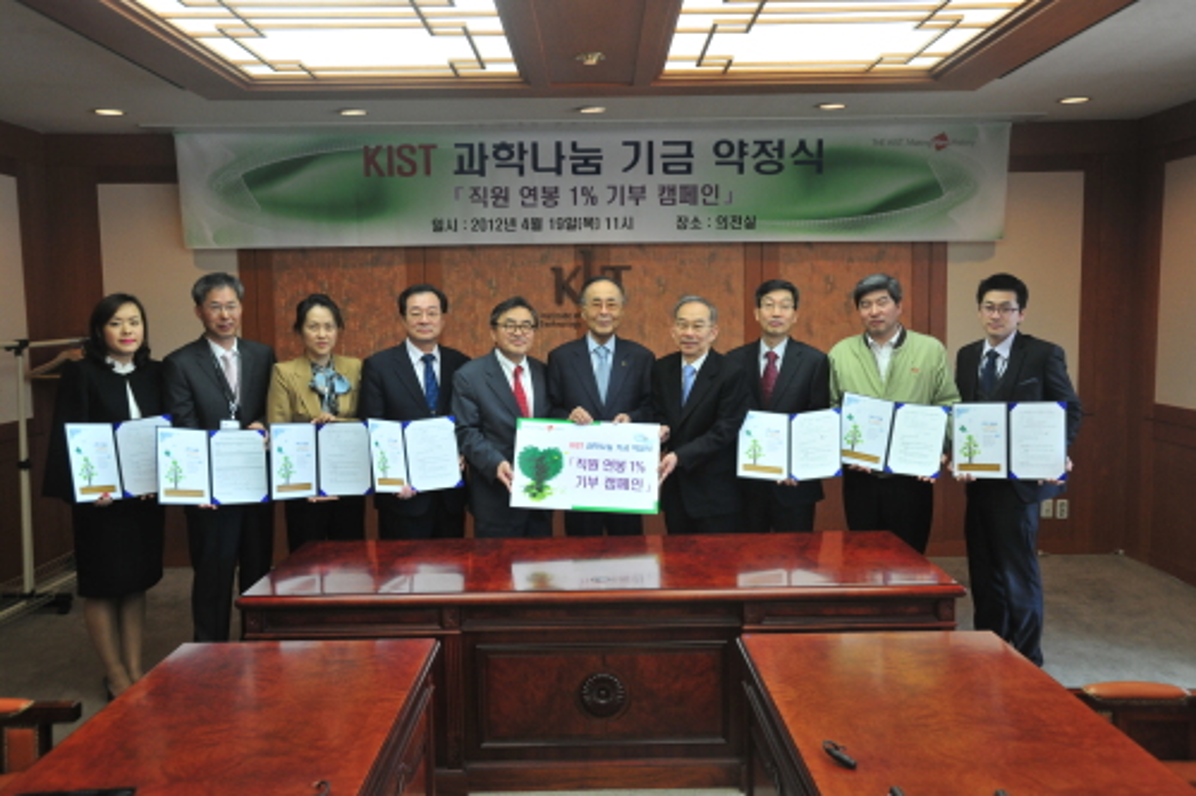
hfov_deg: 54.5
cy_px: 398
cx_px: 598
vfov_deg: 37.8
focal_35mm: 35
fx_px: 1162
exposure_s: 1/80
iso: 1600
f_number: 8
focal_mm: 35
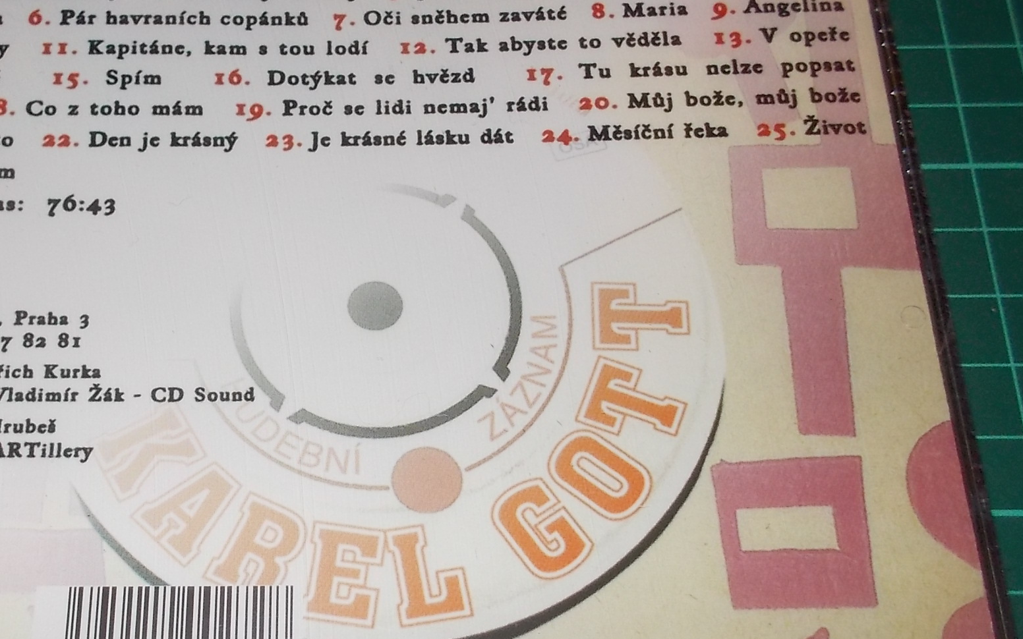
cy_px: 419
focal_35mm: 45
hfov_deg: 43.7
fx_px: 1255
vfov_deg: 28.4
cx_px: 337
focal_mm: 4.1
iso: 200
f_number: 3.3
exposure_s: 1/30
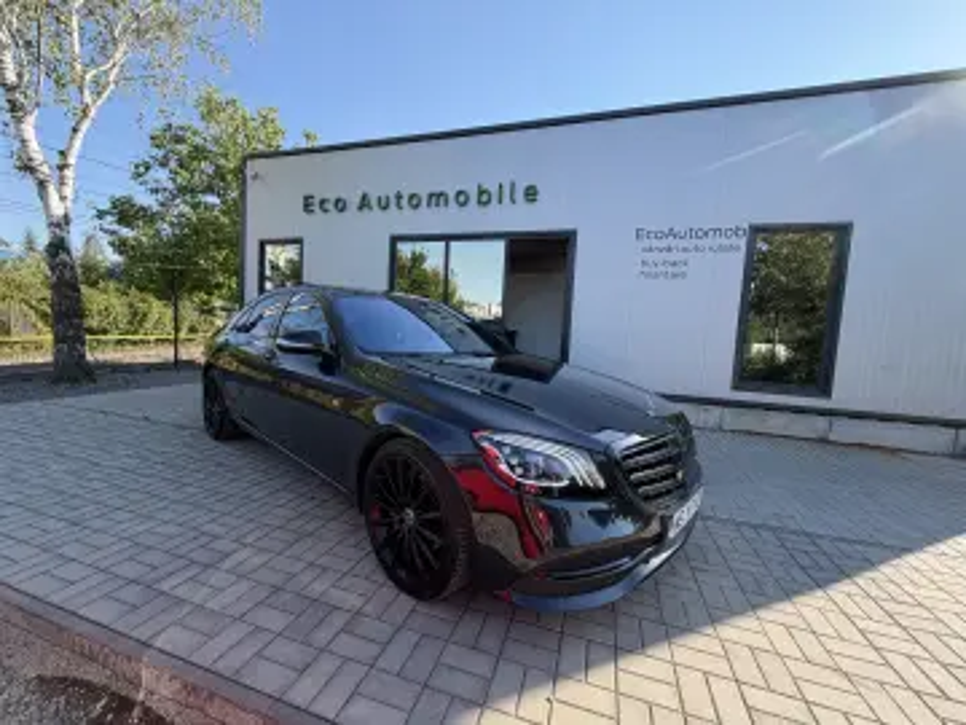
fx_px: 391
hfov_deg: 102.1
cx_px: 483
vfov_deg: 85.7
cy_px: 362
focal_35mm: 14
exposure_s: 1/502
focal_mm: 2.22
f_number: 2.2
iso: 64
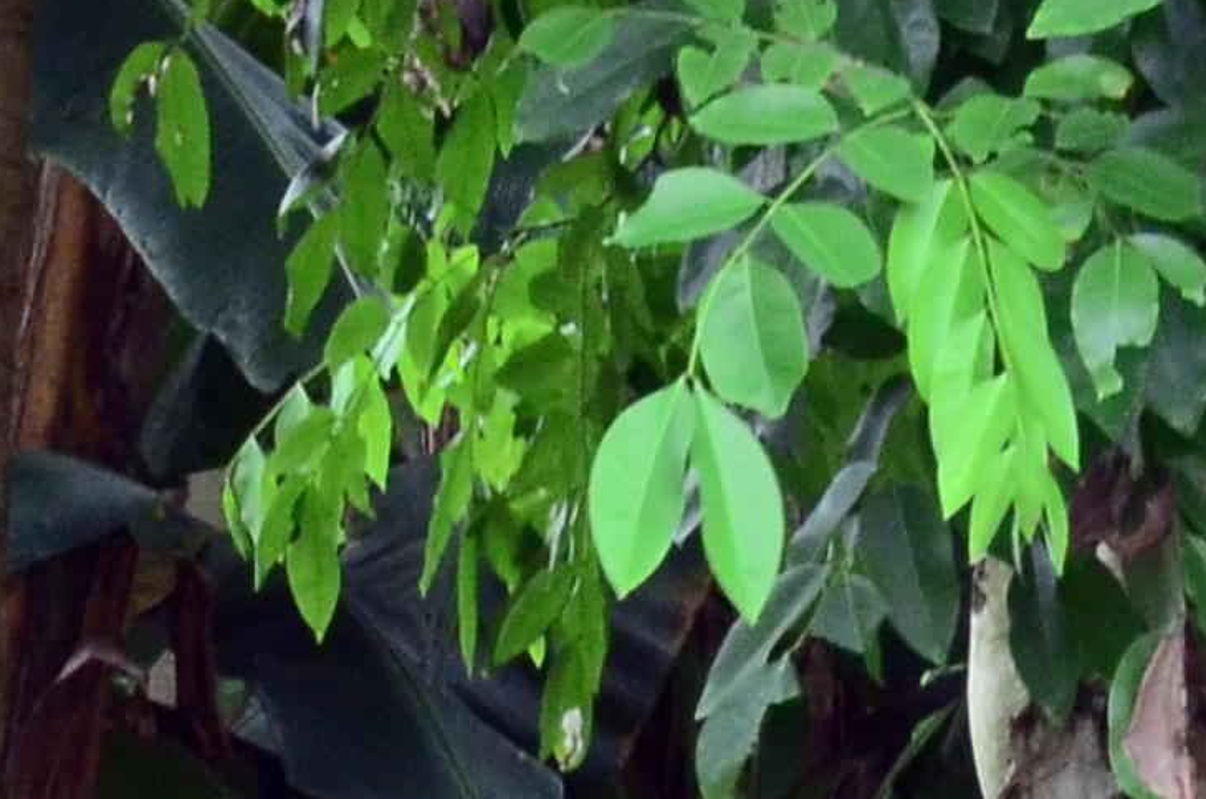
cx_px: 1608
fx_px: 30525
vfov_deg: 1.5
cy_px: 2189
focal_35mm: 913
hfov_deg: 2.3
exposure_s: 1/80
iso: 1250
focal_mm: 90
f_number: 10
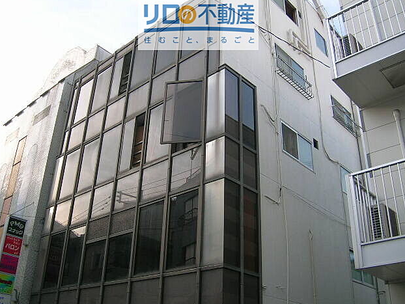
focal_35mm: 36
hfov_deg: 51.3
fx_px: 421
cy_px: 152
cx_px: 199
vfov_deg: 39.7
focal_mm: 5.4
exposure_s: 1/305
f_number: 2.8
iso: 50
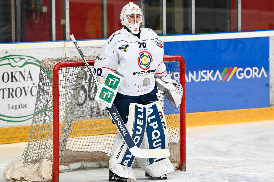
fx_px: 2283
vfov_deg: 4.6
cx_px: 137
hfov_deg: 6.9
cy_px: 91
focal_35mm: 300
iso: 5000
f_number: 5
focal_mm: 300
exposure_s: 1/800
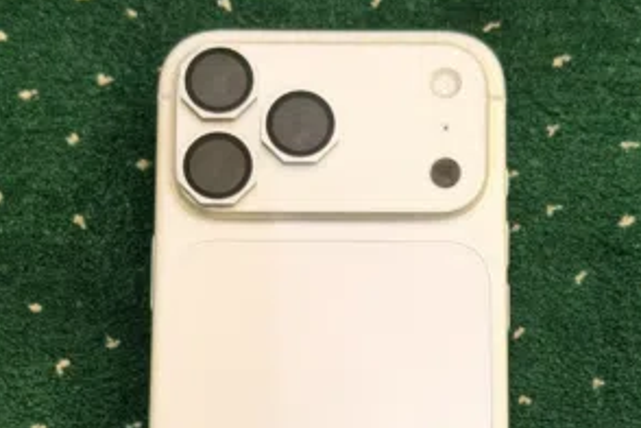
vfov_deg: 19.6
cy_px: 387
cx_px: 323
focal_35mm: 68
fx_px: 1211
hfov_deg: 29.7
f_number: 1.78
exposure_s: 1/33
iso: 250
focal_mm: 6.76
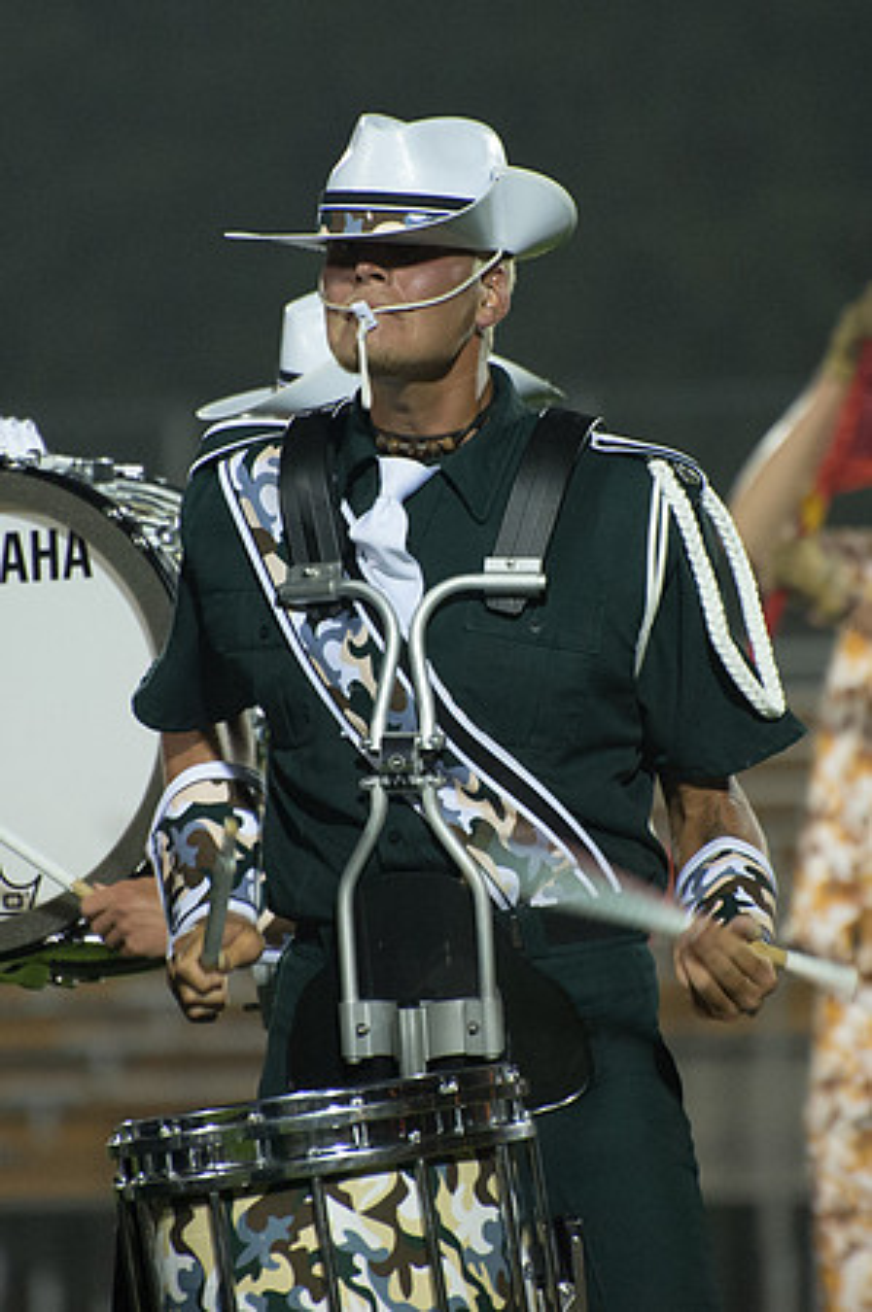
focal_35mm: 575
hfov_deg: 2.4
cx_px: 507
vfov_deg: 3.6
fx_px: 20925
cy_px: 551
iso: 4500
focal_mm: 300
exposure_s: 1/160
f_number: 5.6
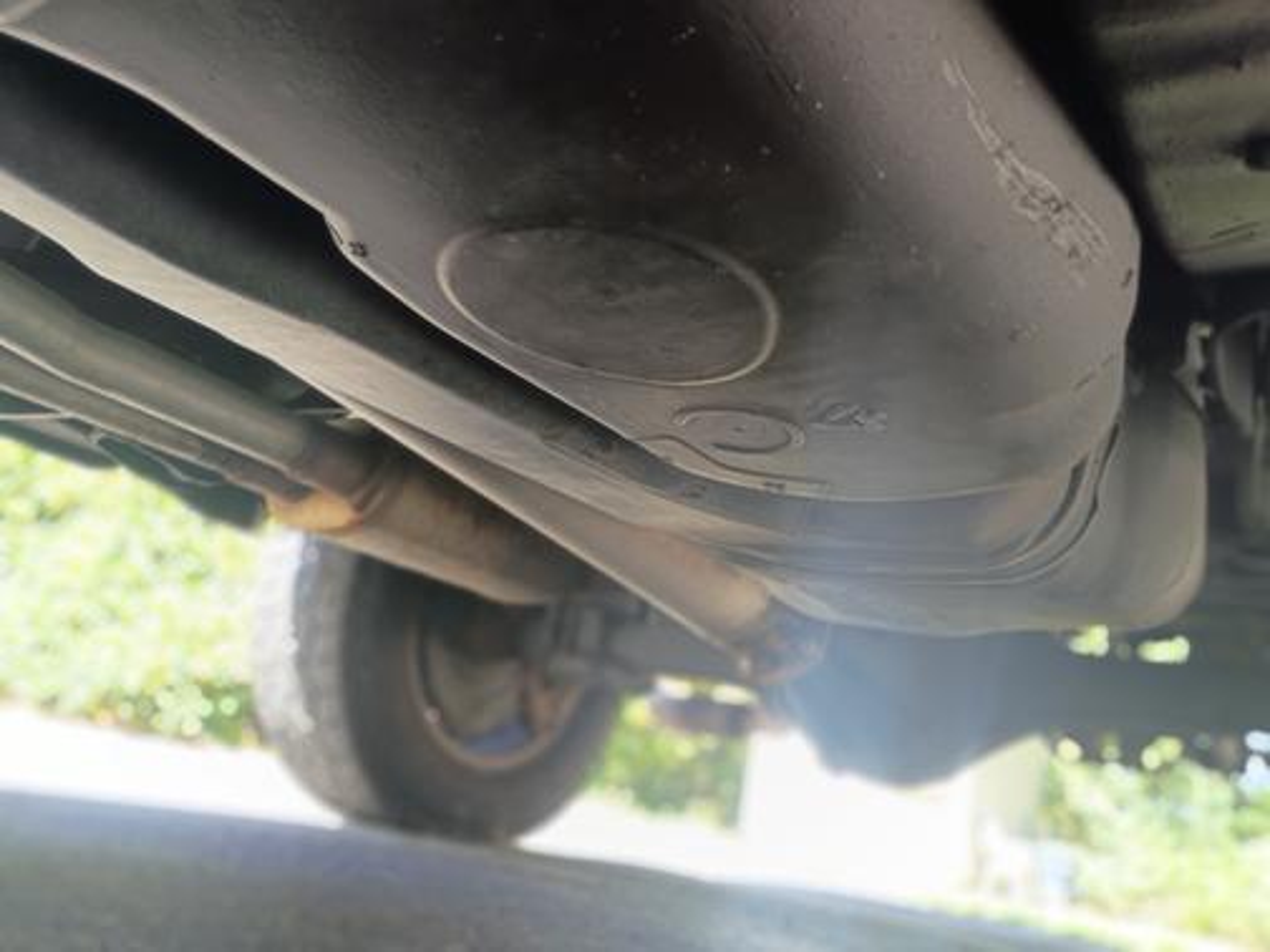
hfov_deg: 61.7
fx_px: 1064
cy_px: 476
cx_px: 635
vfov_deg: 48.2
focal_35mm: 29
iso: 165
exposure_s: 1/60
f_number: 1.8
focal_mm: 4.27
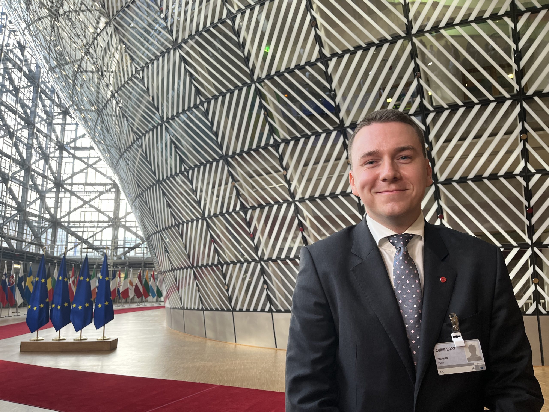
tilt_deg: +11.2
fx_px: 412
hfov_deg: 67.3
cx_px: 274
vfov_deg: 53.1
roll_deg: +0.9
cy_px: 206
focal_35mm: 26
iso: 100
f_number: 1.6
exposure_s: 1/100
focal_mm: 5.1
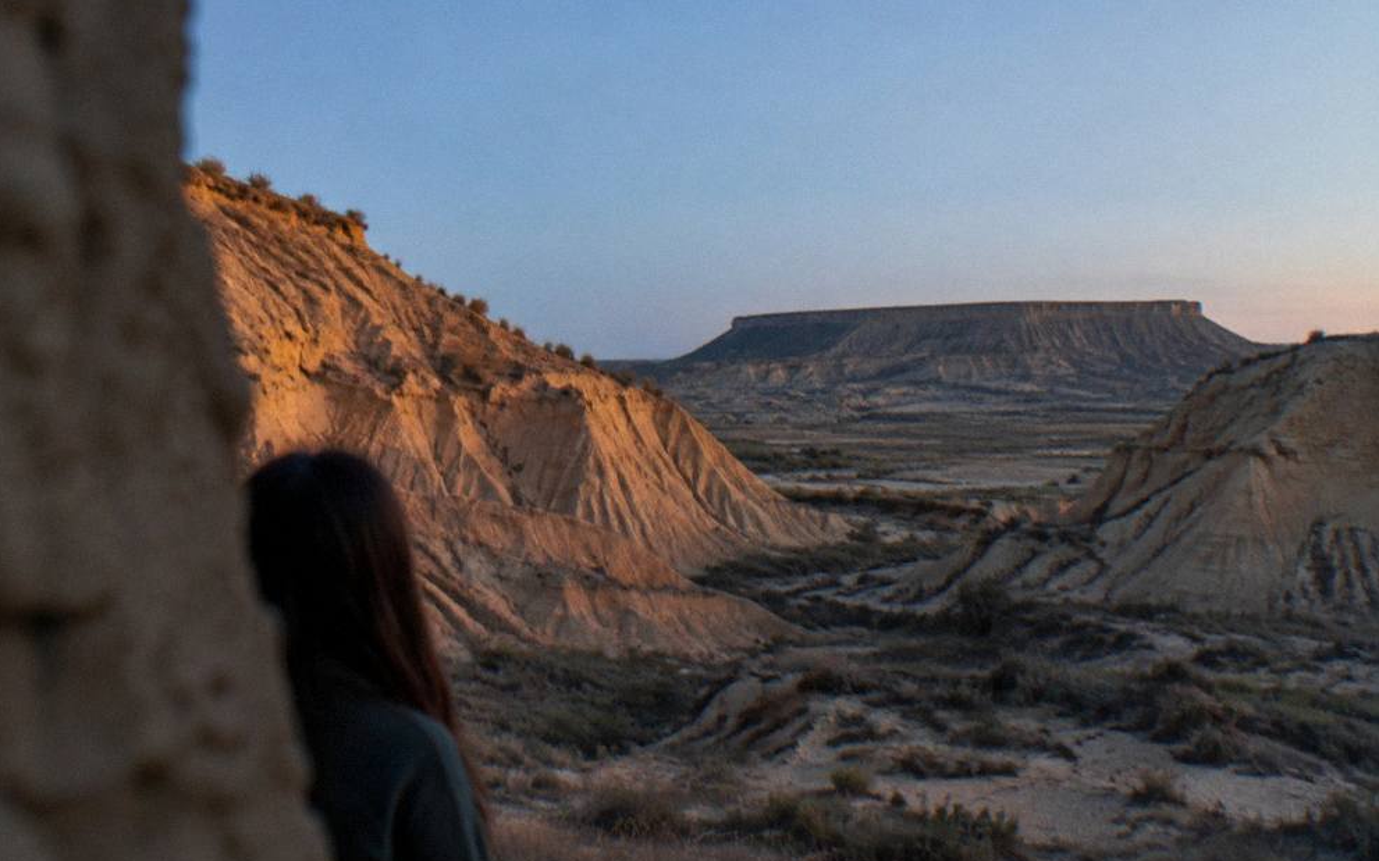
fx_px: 1353
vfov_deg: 35.3
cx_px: 686
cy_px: 430
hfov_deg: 54.0
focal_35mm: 36
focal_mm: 35
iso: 1600
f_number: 6.3
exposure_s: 1/60
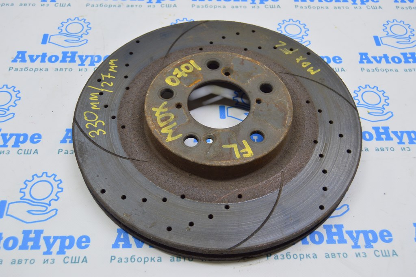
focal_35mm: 39
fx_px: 450
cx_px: 208
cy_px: 138
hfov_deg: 49.6
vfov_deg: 34.2
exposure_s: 1/20
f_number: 5.6
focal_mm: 26
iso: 400
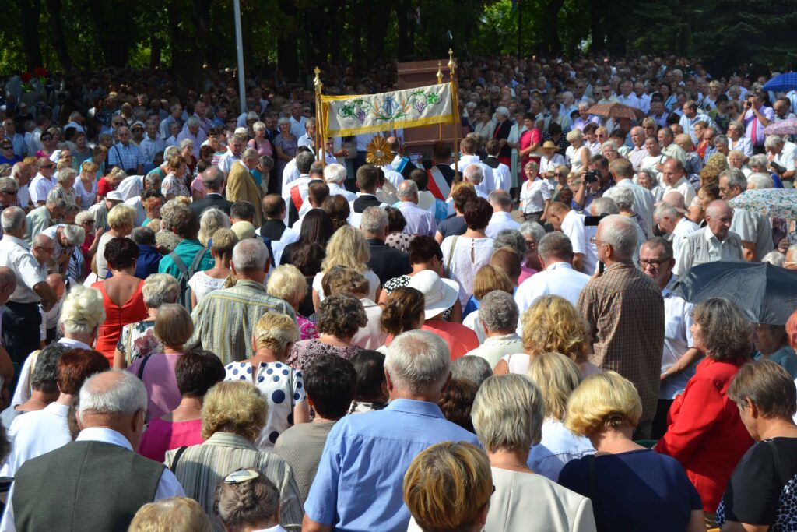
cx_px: 398
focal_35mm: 57
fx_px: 1262
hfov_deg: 35.0
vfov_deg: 23.8
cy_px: 266
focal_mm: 38
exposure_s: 1/250
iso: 100
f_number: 8
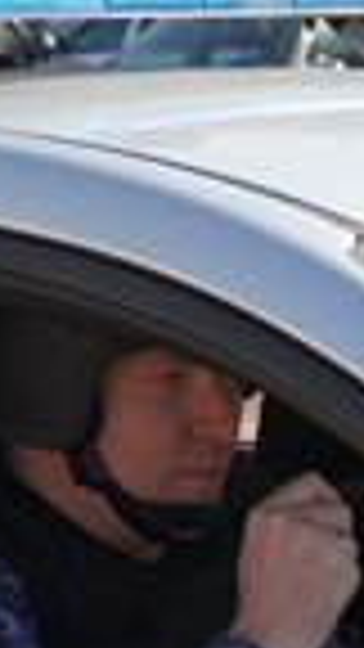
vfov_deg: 7.9
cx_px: 265
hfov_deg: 4.5
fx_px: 4645
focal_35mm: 271
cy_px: 819
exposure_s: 1/200
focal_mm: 33
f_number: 6.3
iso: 100
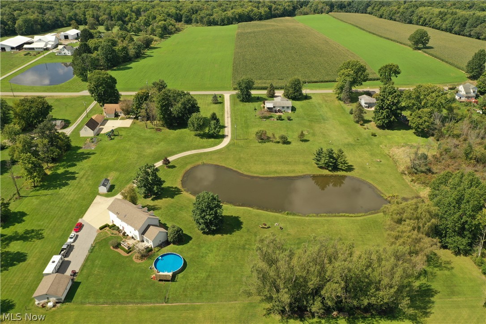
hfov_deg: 65.5
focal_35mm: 28
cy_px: 162
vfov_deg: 46.4
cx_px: 243
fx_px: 378
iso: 100
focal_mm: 10.26
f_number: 5.6
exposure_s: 1/320
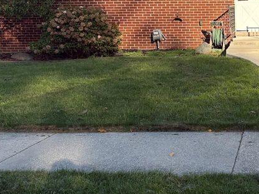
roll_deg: +0.2
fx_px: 486
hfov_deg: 28.3
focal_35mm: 65
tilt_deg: -5.9
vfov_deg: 22.4
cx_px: 250
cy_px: 57
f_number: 1.6
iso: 50
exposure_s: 1/1848
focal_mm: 5.96
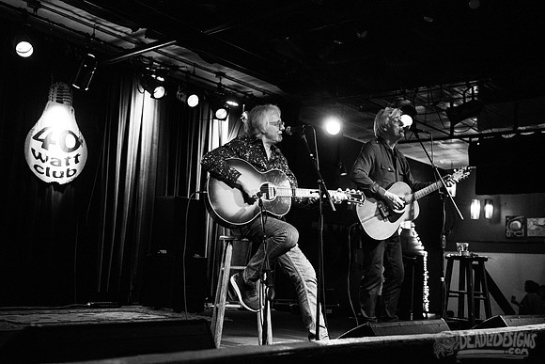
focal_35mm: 40
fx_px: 606
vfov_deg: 33.4
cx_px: 272
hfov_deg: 48.4
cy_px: 182
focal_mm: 40
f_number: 3.2
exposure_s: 1/60
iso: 3200
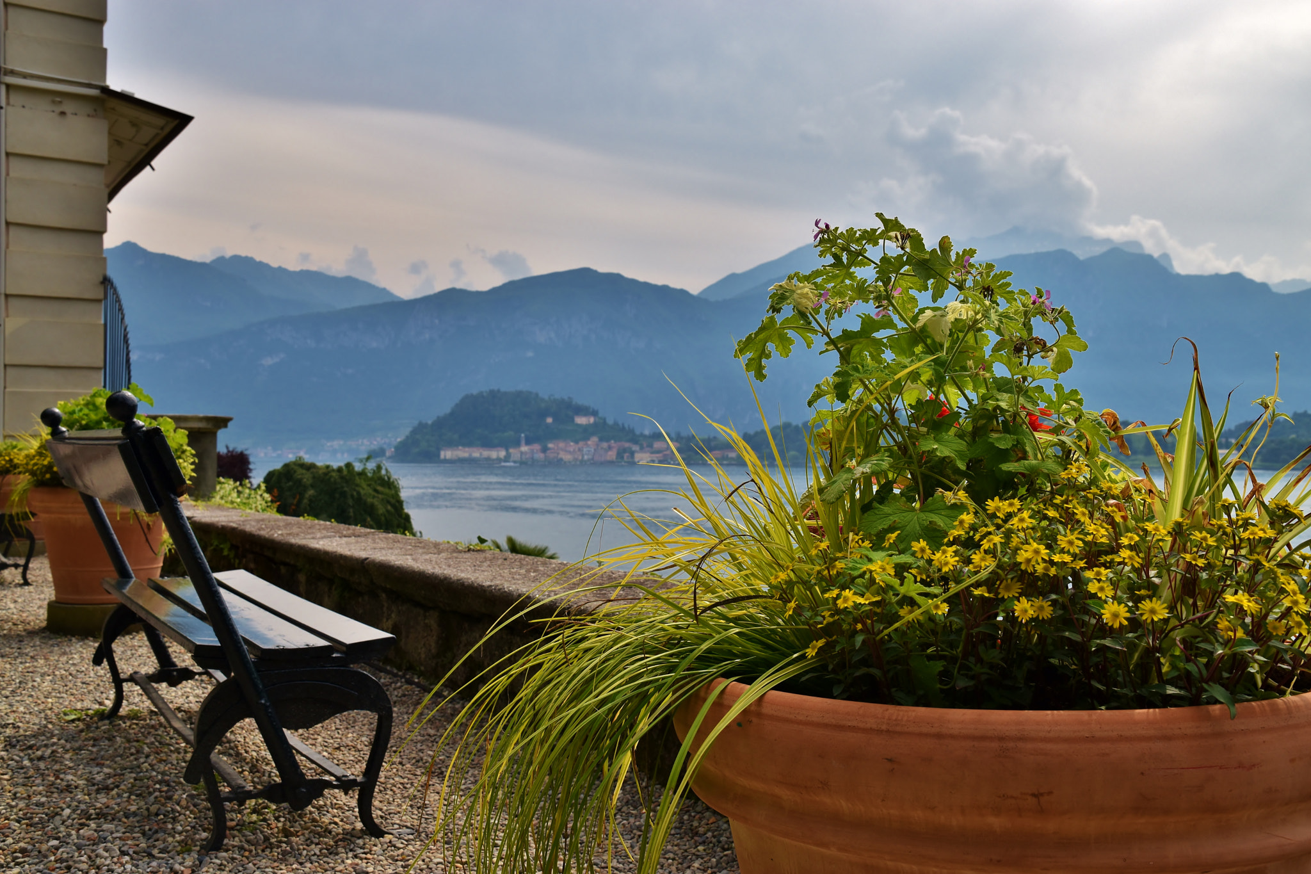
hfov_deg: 53.1
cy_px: 437
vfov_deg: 36.9
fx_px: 1311
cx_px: 656
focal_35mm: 36
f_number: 8
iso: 160
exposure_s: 1/400
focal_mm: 24
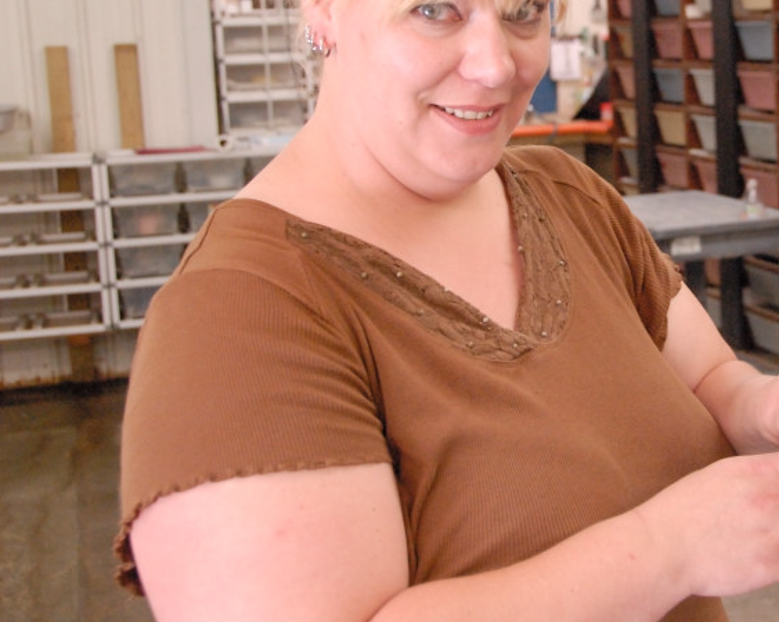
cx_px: 664
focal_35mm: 63
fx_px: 1452
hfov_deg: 29.1
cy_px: 200
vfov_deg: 24.1
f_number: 4
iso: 1600
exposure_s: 1/60
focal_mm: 26
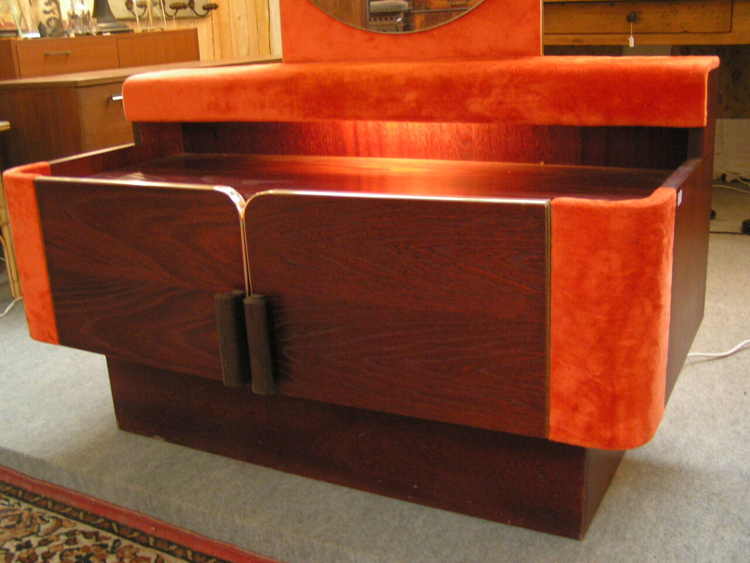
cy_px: 282
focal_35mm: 38
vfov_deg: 37.7
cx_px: 375
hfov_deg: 49.0
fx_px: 823
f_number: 2.8
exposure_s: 1/20
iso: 200
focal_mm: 5.8
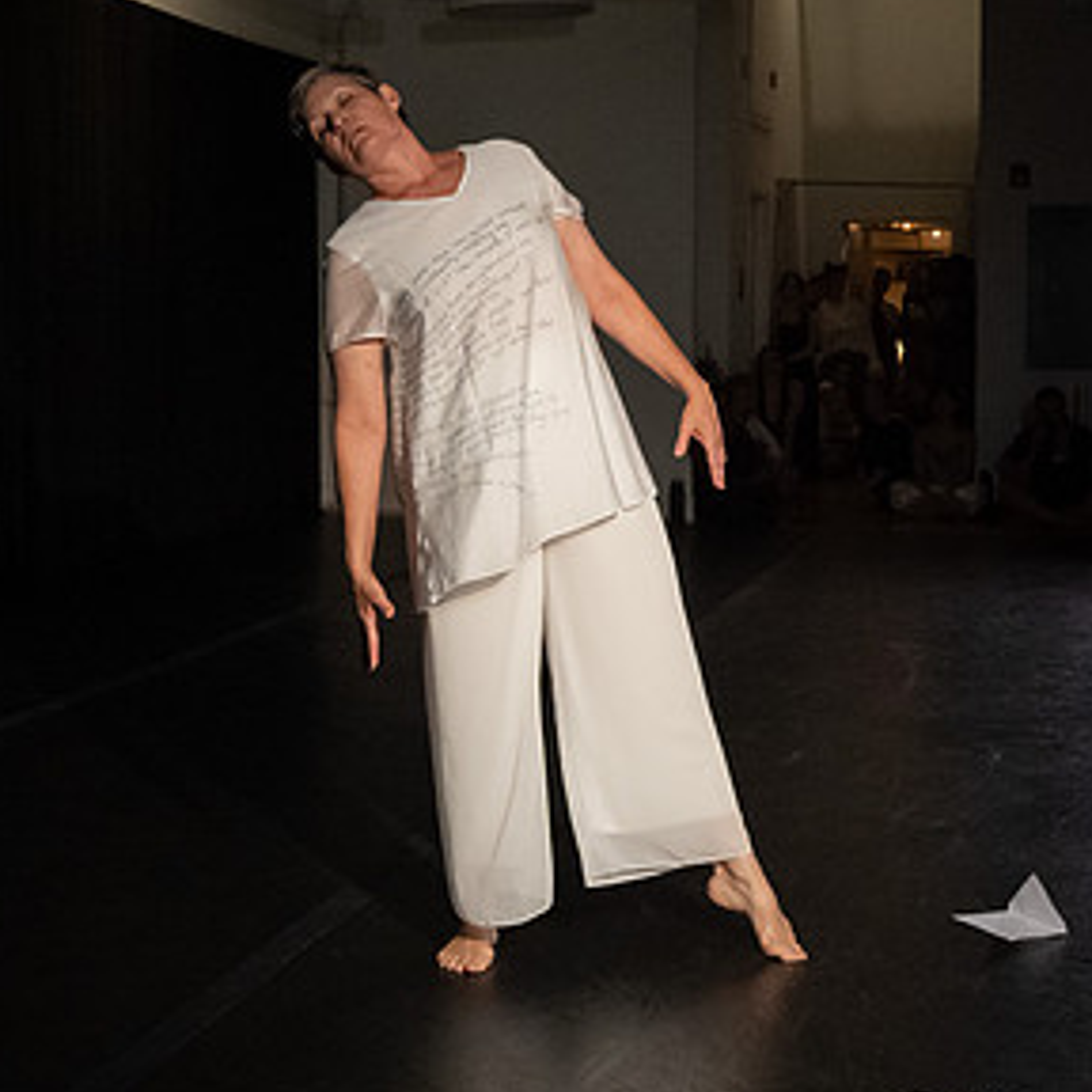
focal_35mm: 63
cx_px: 527
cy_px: 384
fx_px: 2248
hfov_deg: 27.3
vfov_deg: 27.2
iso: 6400
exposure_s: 1/500
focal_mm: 32
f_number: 5.6
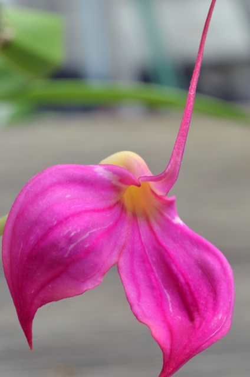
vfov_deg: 15.2
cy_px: 188
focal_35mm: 135
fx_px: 1412
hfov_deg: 10.1
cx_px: 125
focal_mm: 90
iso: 400
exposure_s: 1/8
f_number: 25
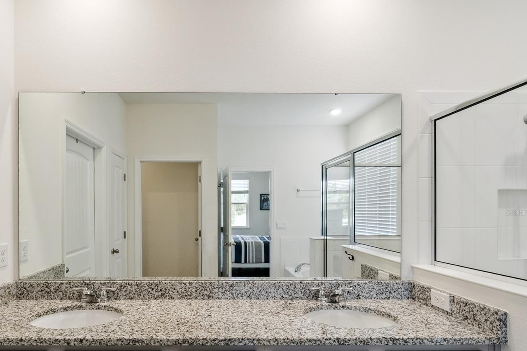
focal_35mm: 21
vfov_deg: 59.8
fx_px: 302
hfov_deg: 81.3
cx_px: 213
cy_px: 212
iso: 1600
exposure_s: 1/45
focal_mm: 11
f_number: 11
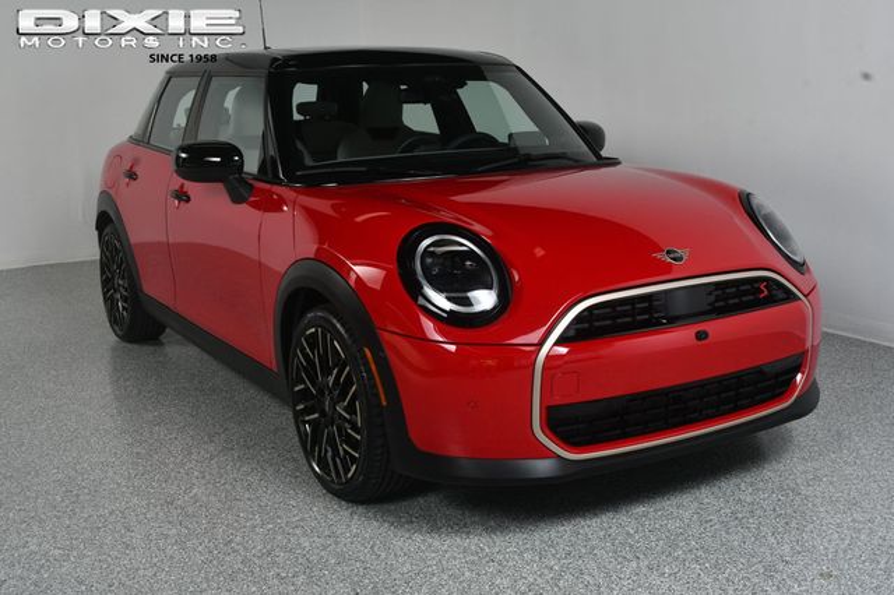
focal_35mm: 40
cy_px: 298
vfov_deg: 33.4
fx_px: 993
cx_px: 447
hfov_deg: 48.5
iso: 100
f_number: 13
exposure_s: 1/160
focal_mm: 27
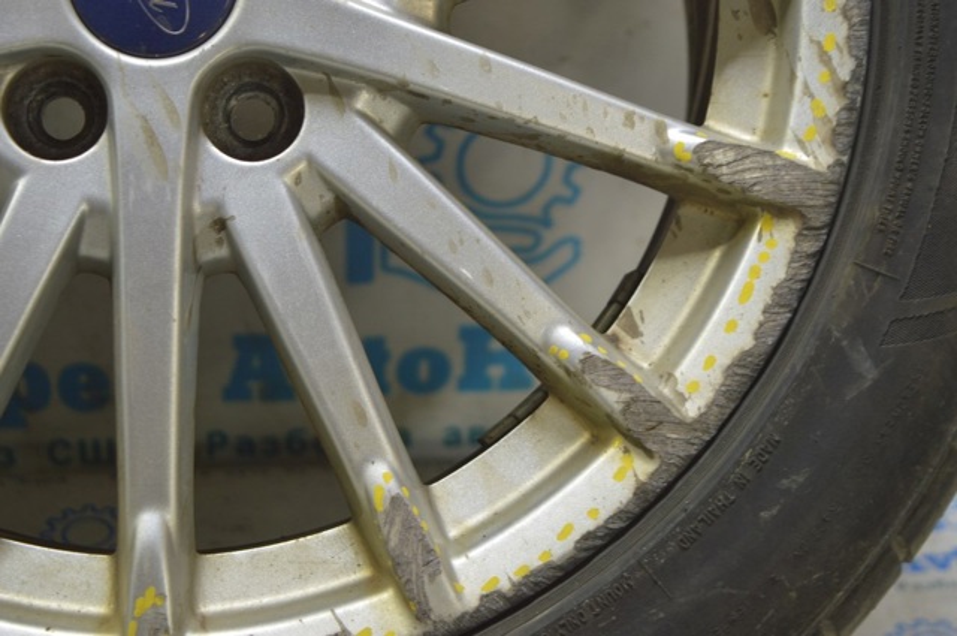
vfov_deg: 17.4
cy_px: 318
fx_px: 2071
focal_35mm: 78
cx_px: 478
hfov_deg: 26.0
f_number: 5.6
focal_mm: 52
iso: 400
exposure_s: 1/20
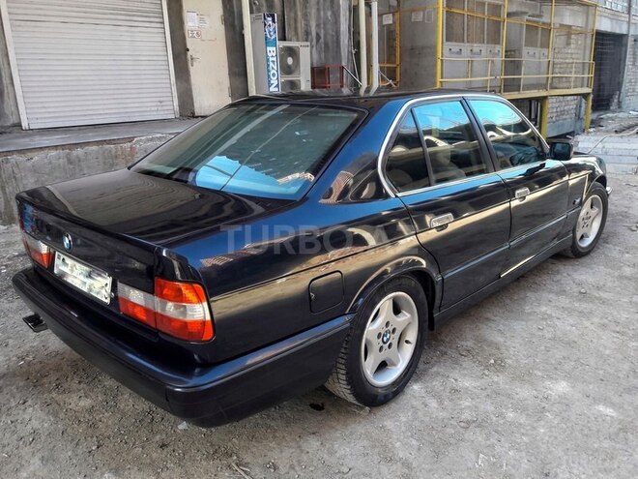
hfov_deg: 63.4
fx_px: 516
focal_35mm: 28
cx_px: 319
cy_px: 240
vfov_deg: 49.7
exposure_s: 1/100
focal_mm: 3.7
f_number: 1.9
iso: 40
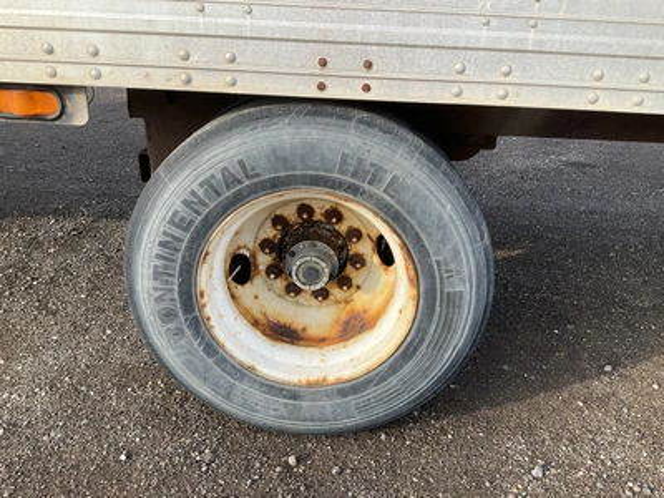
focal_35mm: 29
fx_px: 556
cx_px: 332
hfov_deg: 61.7
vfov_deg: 48.2
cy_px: 249
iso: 25
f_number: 1.8
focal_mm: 3
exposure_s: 1/348
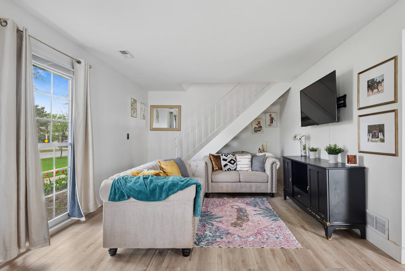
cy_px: 136
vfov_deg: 64.6
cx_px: 202
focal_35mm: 19
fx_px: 214
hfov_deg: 86.9
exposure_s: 1/8
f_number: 8
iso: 400
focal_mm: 19
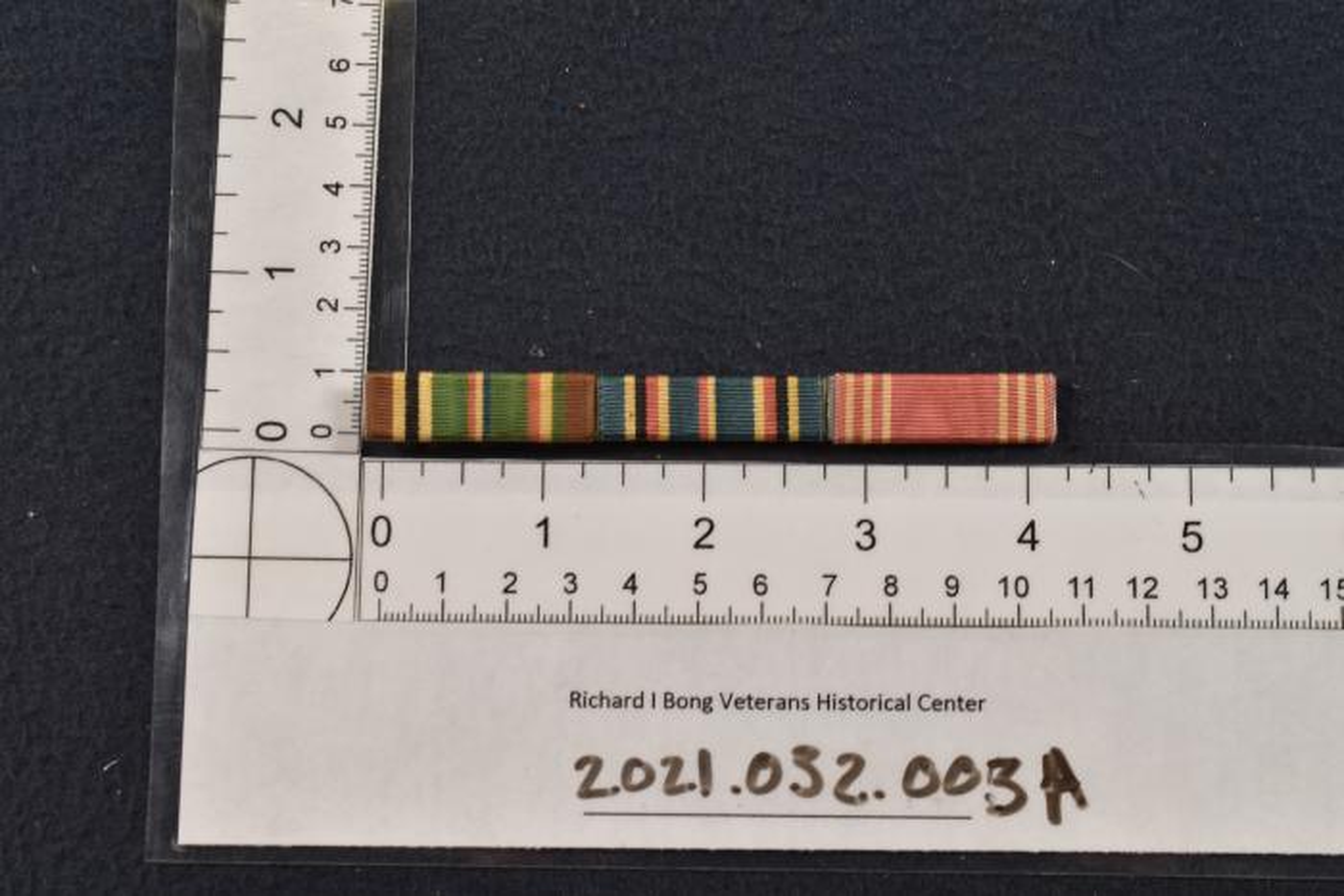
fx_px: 2240
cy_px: 448
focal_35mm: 60
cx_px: 672
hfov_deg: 33.4
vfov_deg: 22.6
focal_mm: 40
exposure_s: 1/60
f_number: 7.1
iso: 200
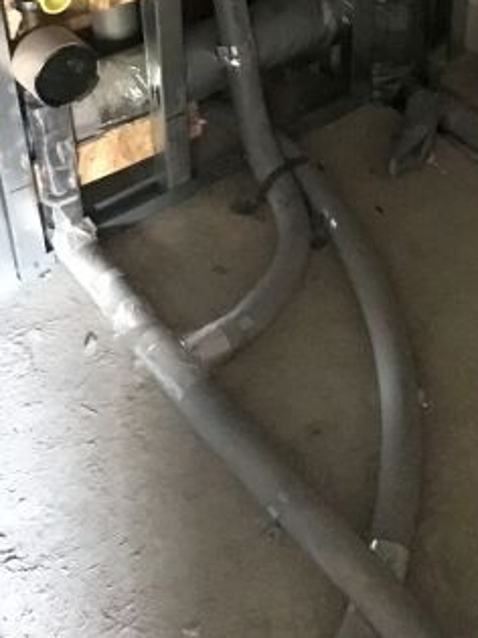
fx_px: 1087
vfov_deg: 30.6
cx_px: 437
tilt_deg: -32.8
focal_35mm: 59
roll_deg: -5.4
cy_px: 12
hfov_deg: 24.1
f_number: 2.2
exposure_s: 1/17
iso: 2000
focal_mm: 4.15
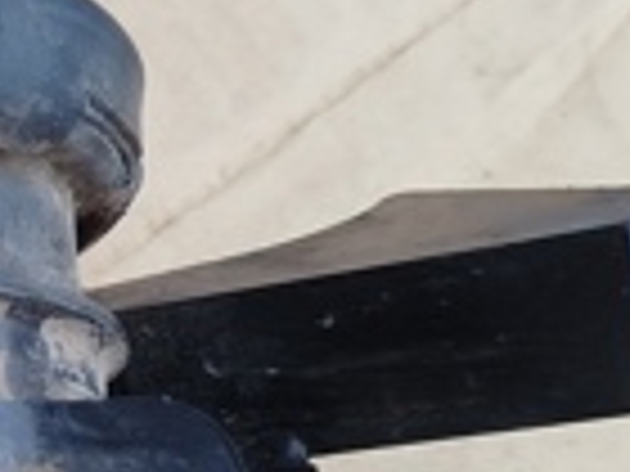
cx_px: -261
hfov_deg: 16.6
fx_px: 2002
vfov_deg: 13.4
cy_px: 333
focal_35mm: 110
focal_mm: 5.31
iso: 100
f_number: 1.7
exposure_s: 1/50
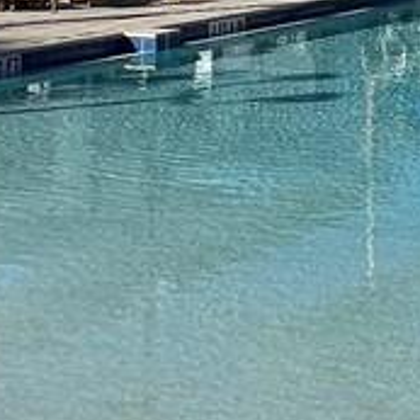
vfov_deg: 14.8
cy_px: -279
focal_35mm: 106
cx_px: 510
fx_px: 1455
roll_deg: +0.0
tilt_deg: +4.0
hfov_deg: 15.8
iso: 32
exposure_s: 1/2273
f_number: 1.8
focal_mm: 1.57
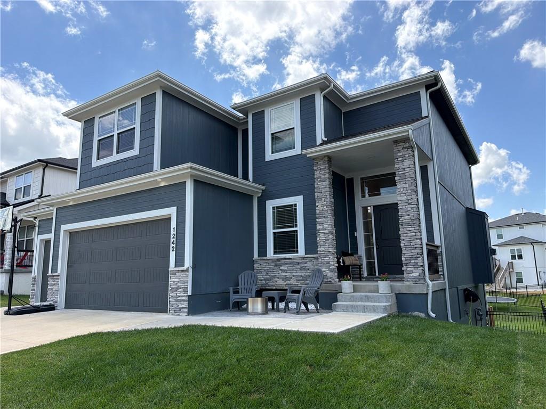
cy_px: 204
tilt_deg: +9.6
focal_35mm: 24
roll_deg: +0.3
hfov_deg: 71.6
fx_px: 379
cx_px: 273
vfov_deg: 56.8
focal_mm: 6.76
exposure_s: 1/3953
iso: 125
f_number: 1.78
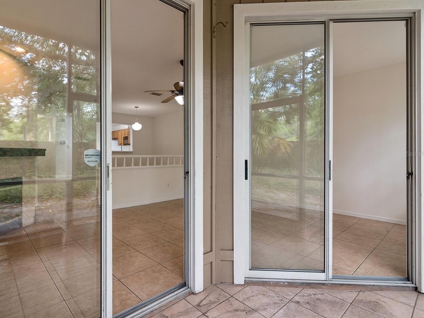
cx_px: 186
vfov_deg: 71.6
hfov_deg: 87.3
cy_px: 154
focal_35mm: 18
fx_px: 220
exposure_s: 1/15
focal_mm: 16
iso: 250
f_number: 9
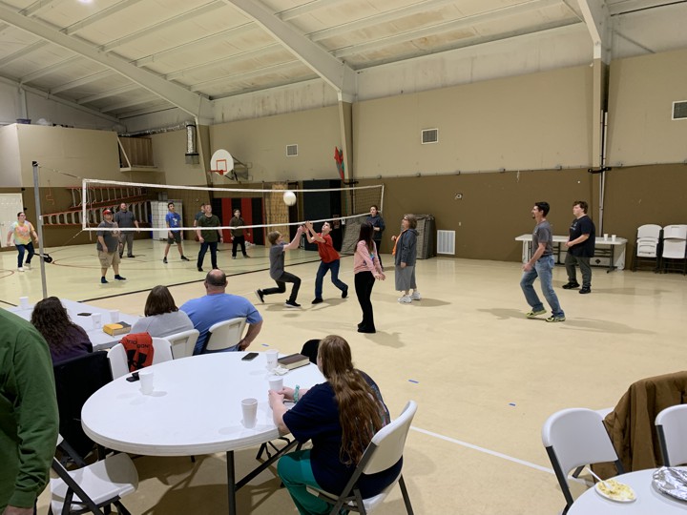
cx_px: 344
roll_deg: +2.3
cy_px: 258
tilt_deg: -3.4
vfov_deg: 53.1
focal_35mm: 26
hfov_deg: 67.3
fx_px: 516
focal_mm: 4.25
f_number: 1.8
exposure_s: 1/70
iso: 100
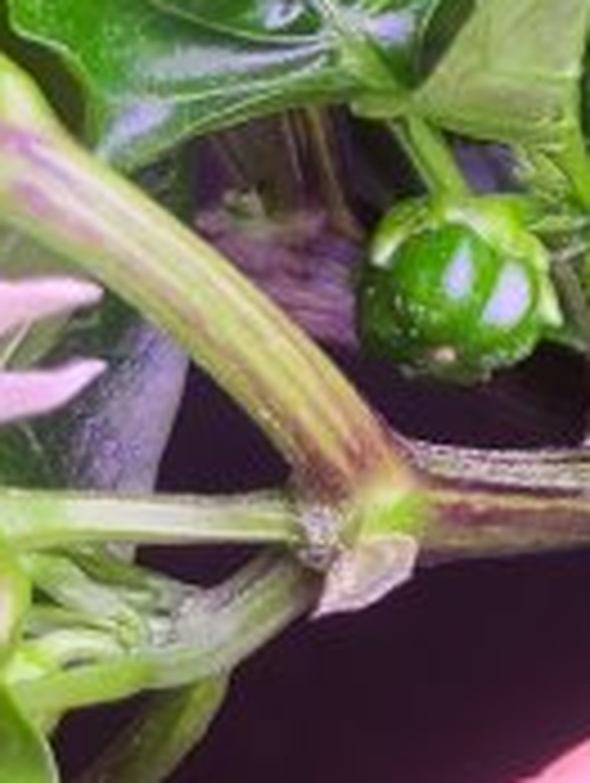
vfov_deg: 11.8
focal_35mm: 159
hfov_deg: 8.4
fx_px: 3605
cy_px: -407
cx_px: 1545
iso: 40
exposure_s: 1/235
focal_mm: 5.4
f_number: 1.8
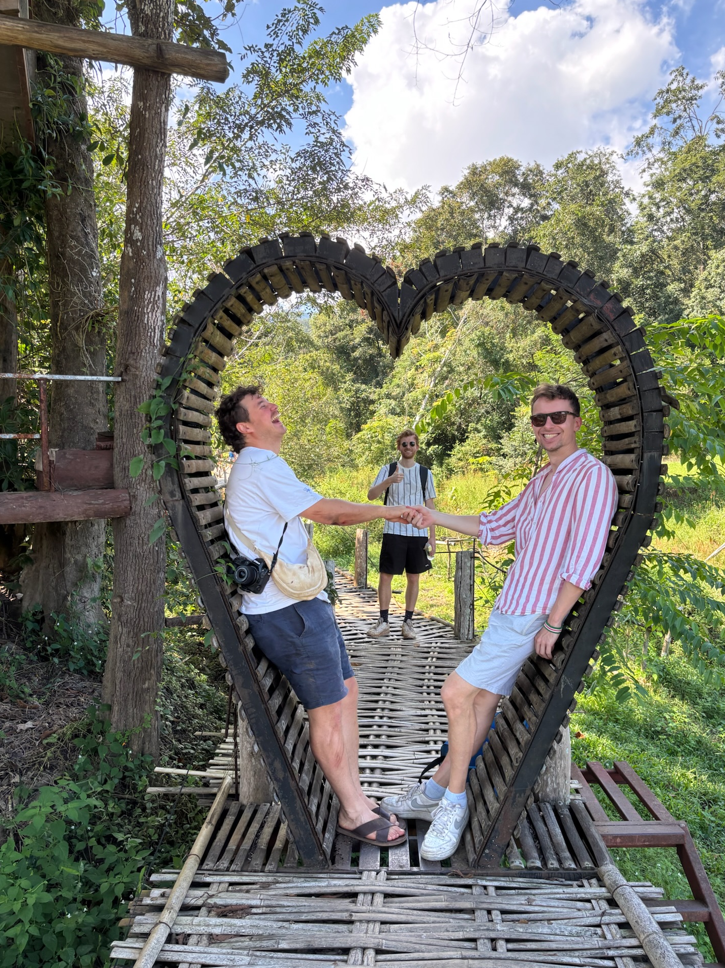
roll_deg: -0.1
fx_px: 782
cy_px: 479
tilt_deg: +0.3
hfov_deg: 49.7
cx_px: 387
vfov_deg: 63.4
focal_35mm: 28
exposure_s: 1/565
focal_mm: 5.96
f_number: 1.6
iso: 50
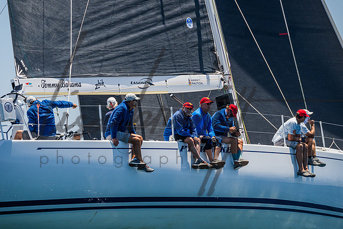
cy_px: 108
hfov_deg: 7.4
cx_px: 161
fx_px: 2652
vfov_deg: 4.9
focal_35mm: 278
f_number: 8
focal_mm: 230
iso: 500
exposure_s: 1/2500
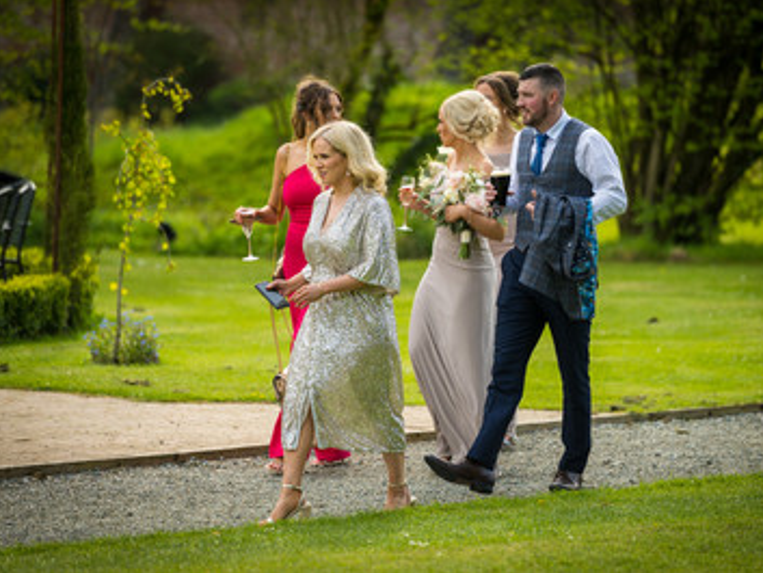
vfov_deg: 6.8
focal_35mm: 218
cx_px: 398
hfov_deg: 9.1
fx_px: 4807
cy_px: 286
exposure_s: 1/1000
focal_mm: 200
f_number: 2.8
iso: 160
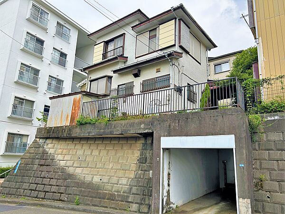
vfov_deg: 53.1
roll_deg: -1.5
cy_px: 107
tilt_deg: +13.7
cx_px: 142
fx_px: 214
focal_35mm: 26
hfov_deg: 67.3
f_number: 1.5
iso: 50
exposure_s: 1/1100
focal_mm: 5.7
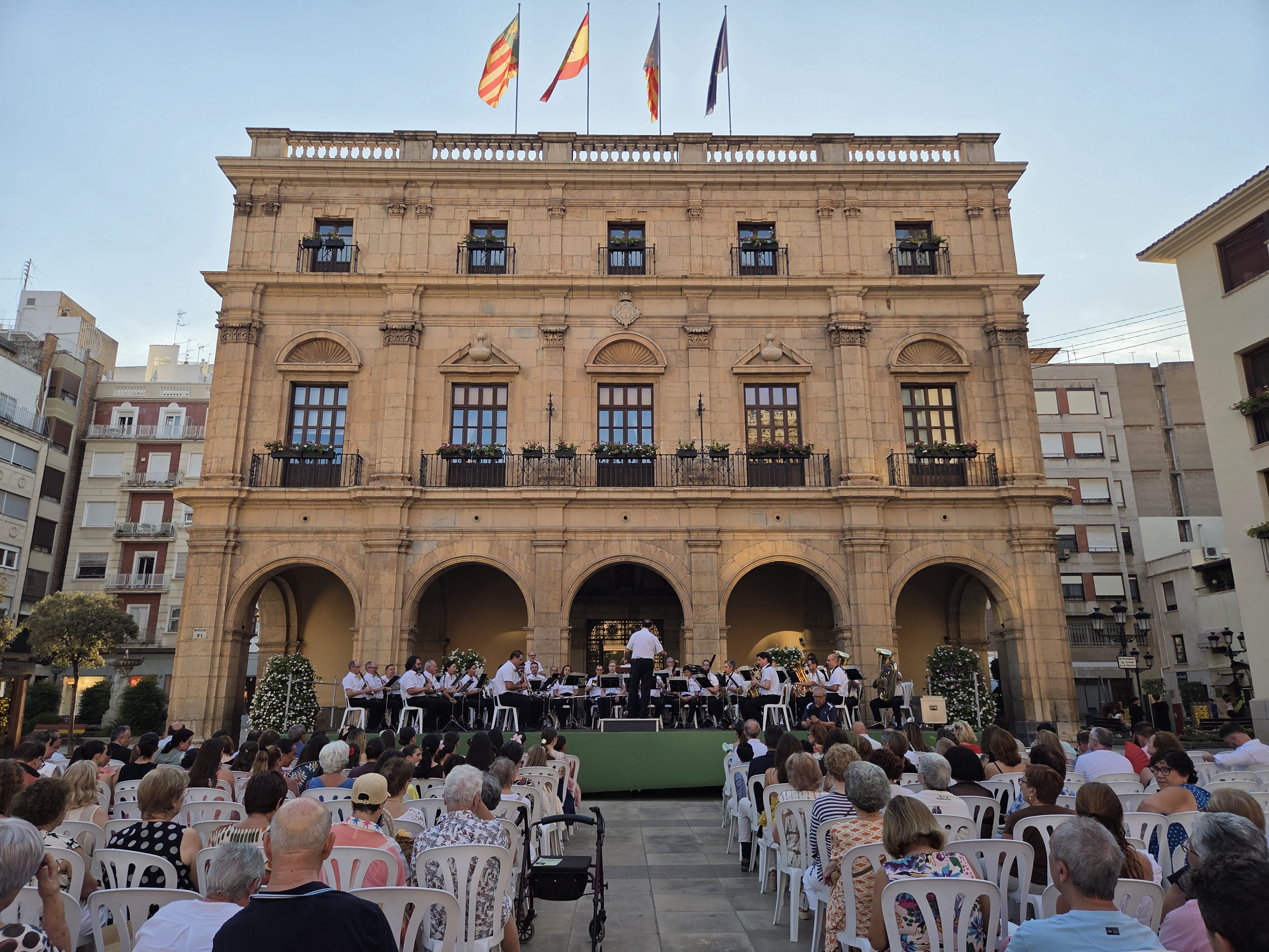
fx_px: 843
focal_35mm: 23
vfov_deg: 58.9
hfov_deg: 73.9
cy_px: 476
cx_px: 634
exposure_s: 1/2476
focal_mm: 5.4
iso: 80
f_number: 1.8
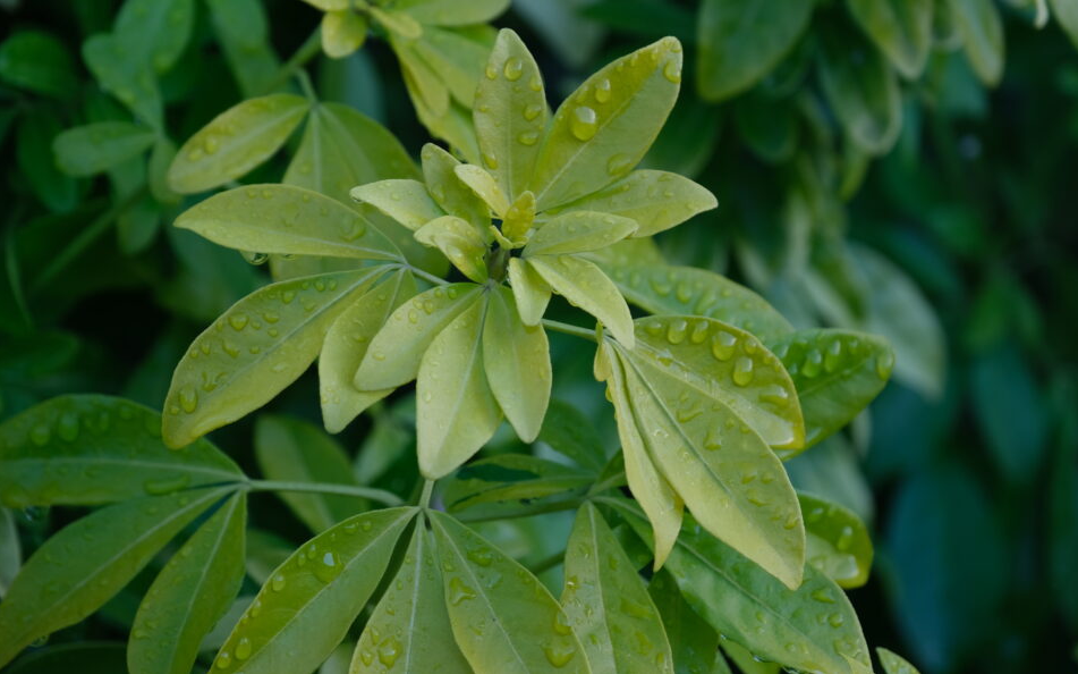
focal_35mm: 202
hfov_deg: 10.4
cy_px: 288
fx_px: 5934
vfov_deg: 6.5
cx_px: 521
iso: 160
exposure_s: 1/45
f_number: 5.6
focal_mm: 122.6
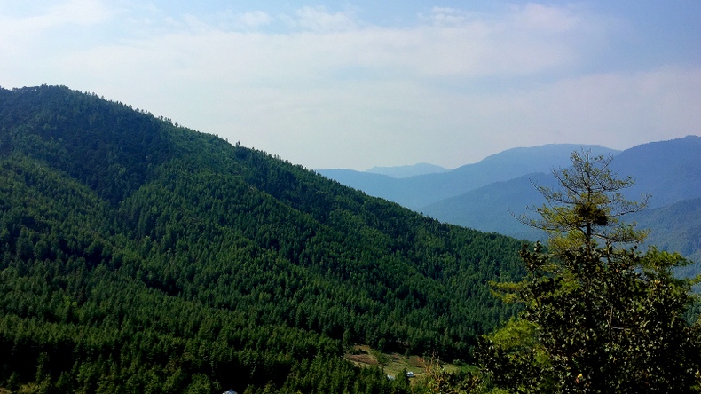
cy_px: 179
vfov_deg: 36.6
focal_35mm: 32
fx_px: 595
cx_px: 348
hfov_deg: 61.0
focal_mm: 4.15
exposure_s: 1/3049
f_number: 2.2
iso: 32
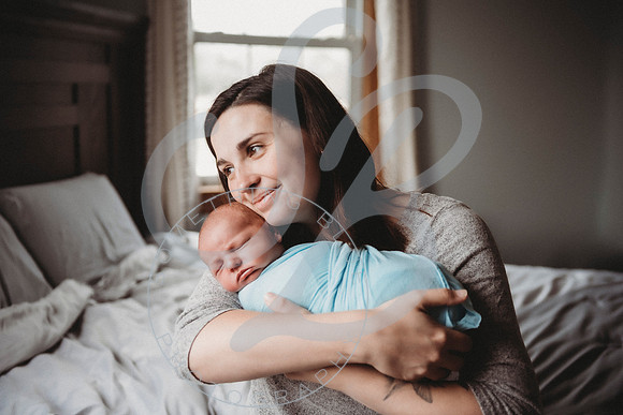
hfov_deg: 43.6
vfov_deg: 29.9
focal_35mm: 45
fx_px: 779
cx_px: 312
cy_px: 208
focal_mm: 45
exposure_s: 1/125
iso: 400
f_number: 2.8
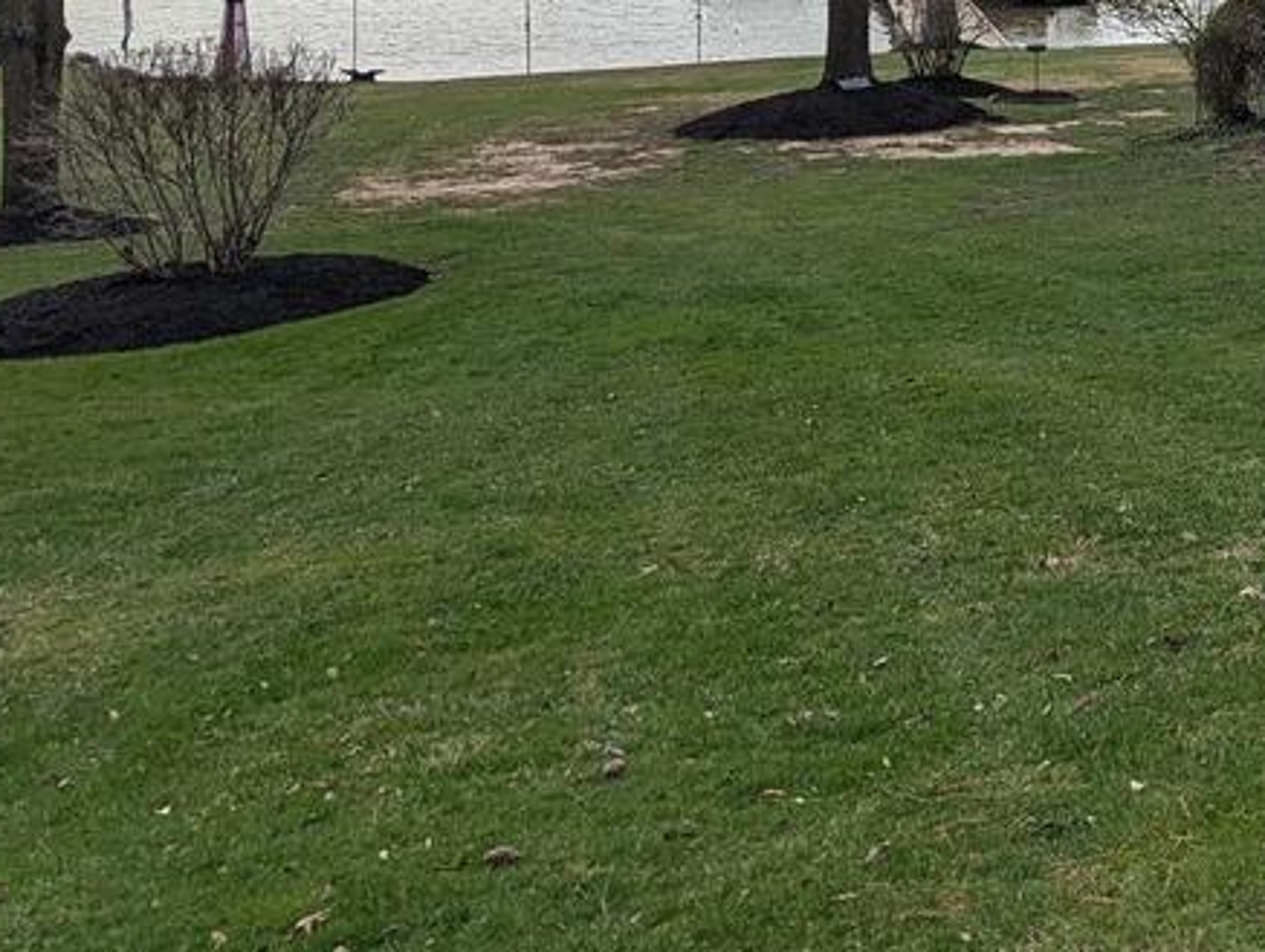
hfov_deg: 22.0
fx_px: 2891
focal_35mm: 79
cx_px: 1676
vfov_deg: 17.4
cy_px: -330
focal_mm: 6.81
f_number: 1.85
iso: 46
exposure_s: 1/3058
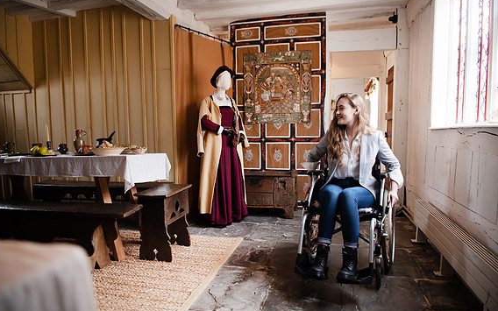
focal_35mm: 25
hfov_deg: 72.5
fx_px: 339
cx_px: 249
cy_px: 163
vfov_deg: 49.3
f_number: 2.8
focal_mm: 24
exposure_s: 1/100
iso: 640
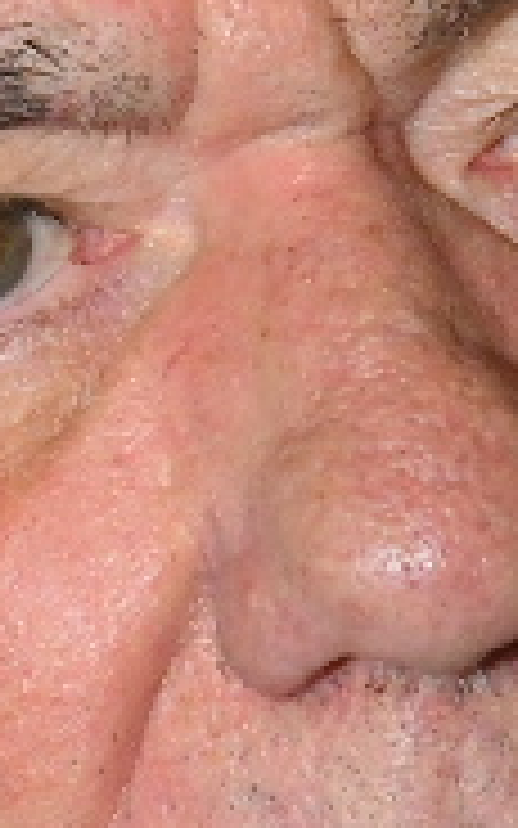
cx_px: -941
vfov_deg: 2.3
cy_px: 968
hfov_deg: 1.4
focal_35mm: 915
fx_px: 20668
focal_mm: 102
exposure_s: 1/160
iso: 3200
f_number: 4
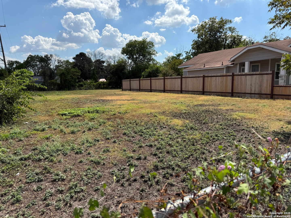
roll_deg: +0.9
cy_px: 109
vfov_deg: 56.8
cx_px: 146
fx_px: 202
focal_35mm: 24
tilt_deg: -7.1
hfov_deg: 71.6
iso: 80
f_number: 1.78
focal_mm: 6.76
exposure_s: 1/4673
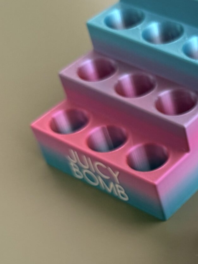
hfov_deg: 17.8
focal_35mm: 74
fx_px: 564
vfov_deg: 25.5
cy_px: 236
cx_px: 299
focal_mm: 6.76
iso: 250
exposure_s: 1/60
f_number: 1.78
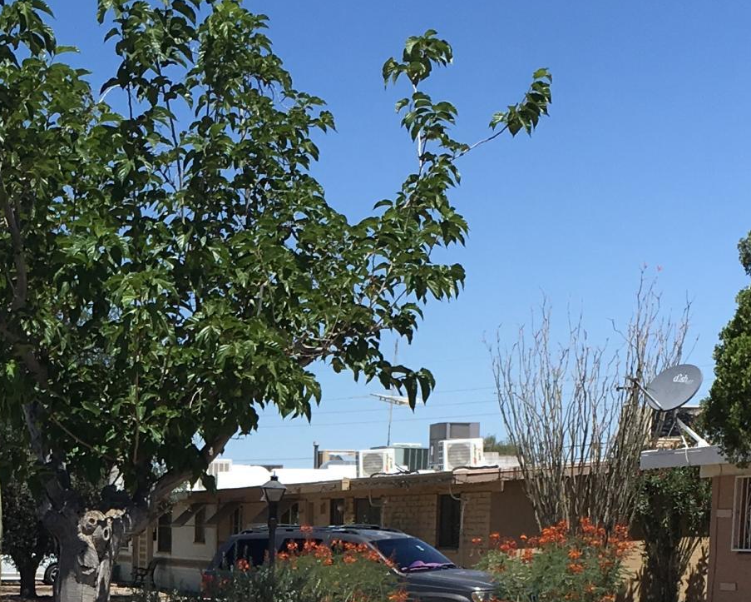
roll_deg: -1.7
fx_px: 2090
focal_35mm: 94
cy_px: 813
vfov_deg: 15.5
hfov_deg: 20.0
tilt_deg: -7.9
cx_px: 83
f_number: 2.2
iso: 25
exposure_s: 1/2024
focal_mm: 4.15
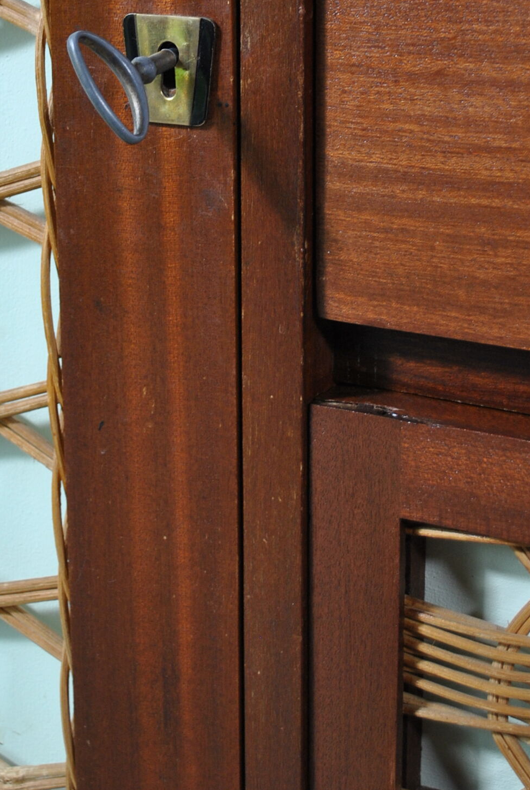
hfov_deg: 17.5
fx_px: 1714
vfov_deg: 25.5
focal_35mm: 78
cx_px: 197
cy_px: 164
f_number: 4.2
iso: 220
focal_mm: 26
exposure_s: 1/30
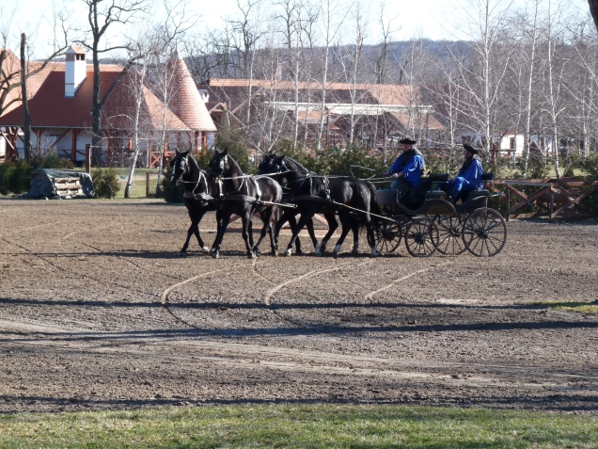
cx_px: 299
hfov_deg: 13.4
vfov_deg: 10.1
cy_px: 224
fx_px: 2539
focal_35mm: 147
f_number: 5
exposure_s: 1/200
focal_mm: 26
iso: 100
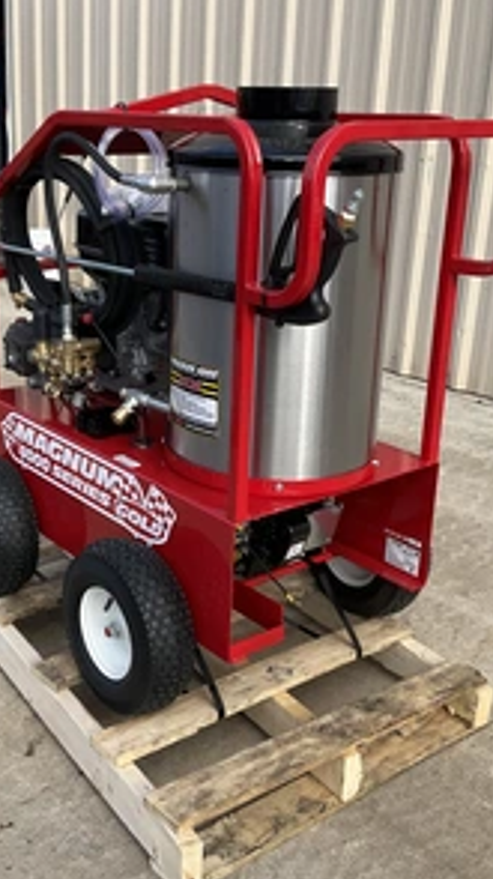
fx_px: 1001
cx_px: 176
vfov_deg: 47.4
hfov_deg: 27.5
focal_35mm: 43
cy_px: 442
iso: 25
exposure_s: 1/613
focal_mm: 3
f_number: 1.8
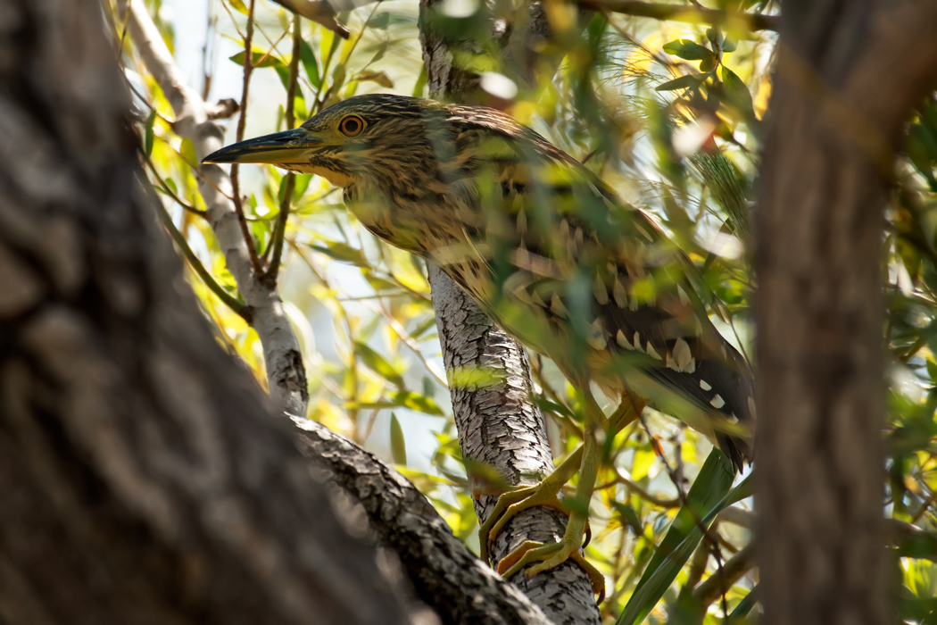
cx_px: 468
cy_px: 312
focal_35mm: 750
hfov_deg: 2.7
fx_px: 19519
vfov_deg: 1.8
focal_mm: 500
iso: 250
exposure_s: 1/400
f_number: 7.1
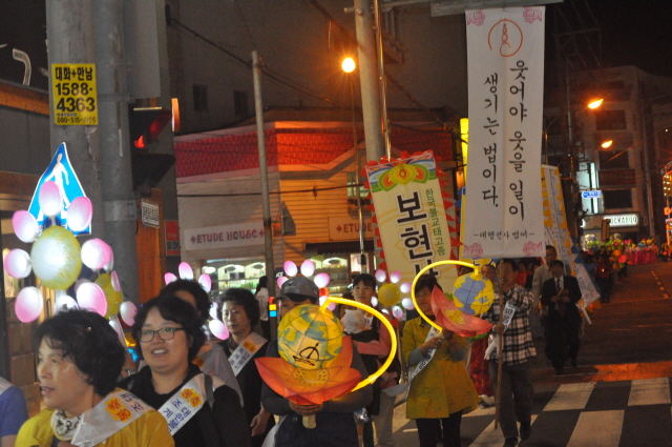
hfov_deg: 30.5
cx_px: 336
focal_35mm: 66
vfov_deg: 20.6
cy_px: 224
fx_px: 1230
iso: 3200
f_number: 8
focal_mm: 44
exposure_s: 1/60
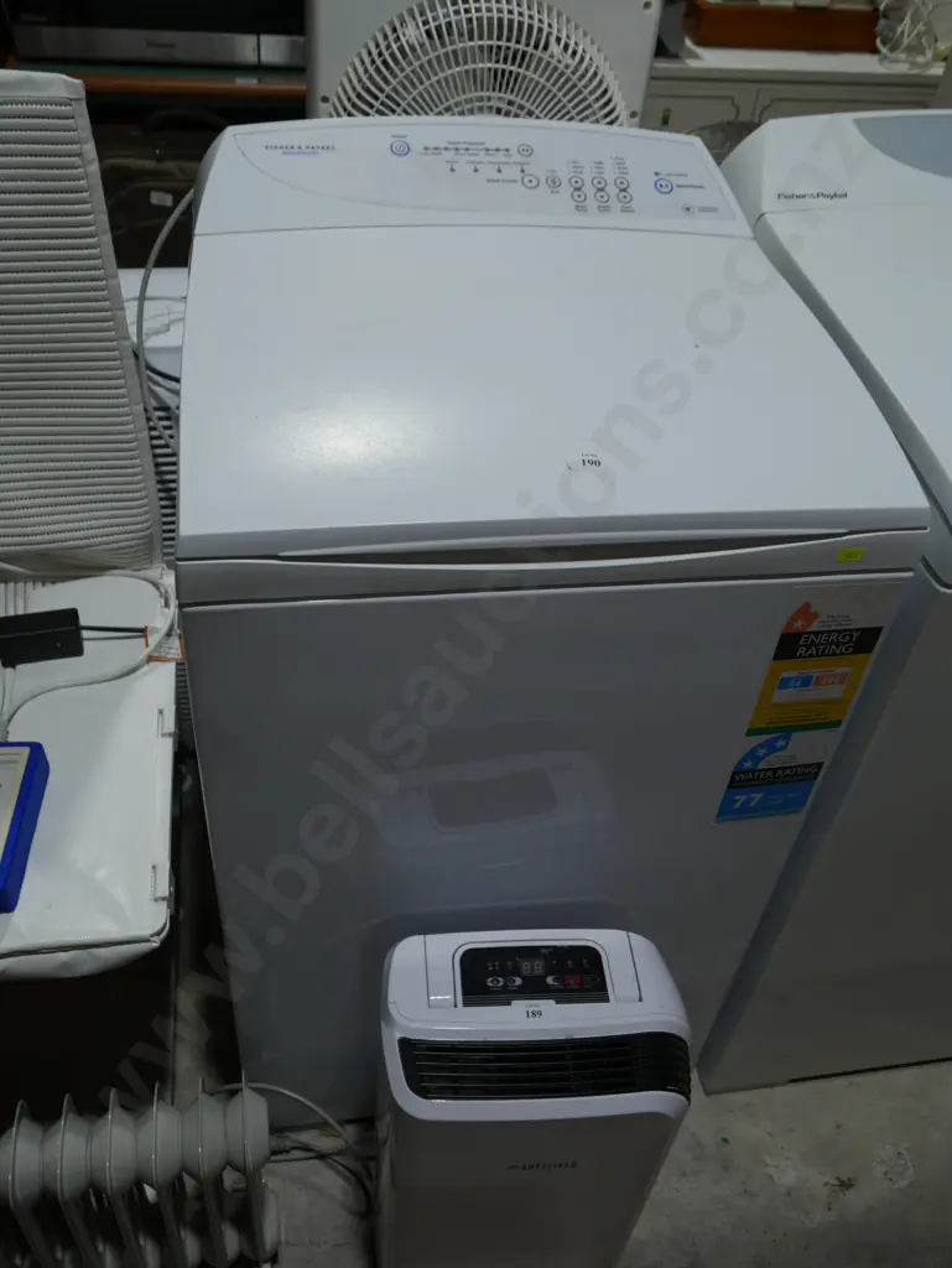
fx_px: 1099
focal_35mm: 30
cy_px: 634
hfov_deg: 46.8
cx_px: 476
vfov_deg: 59.9
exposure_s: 1/200
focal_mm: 15
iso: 200
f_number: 5
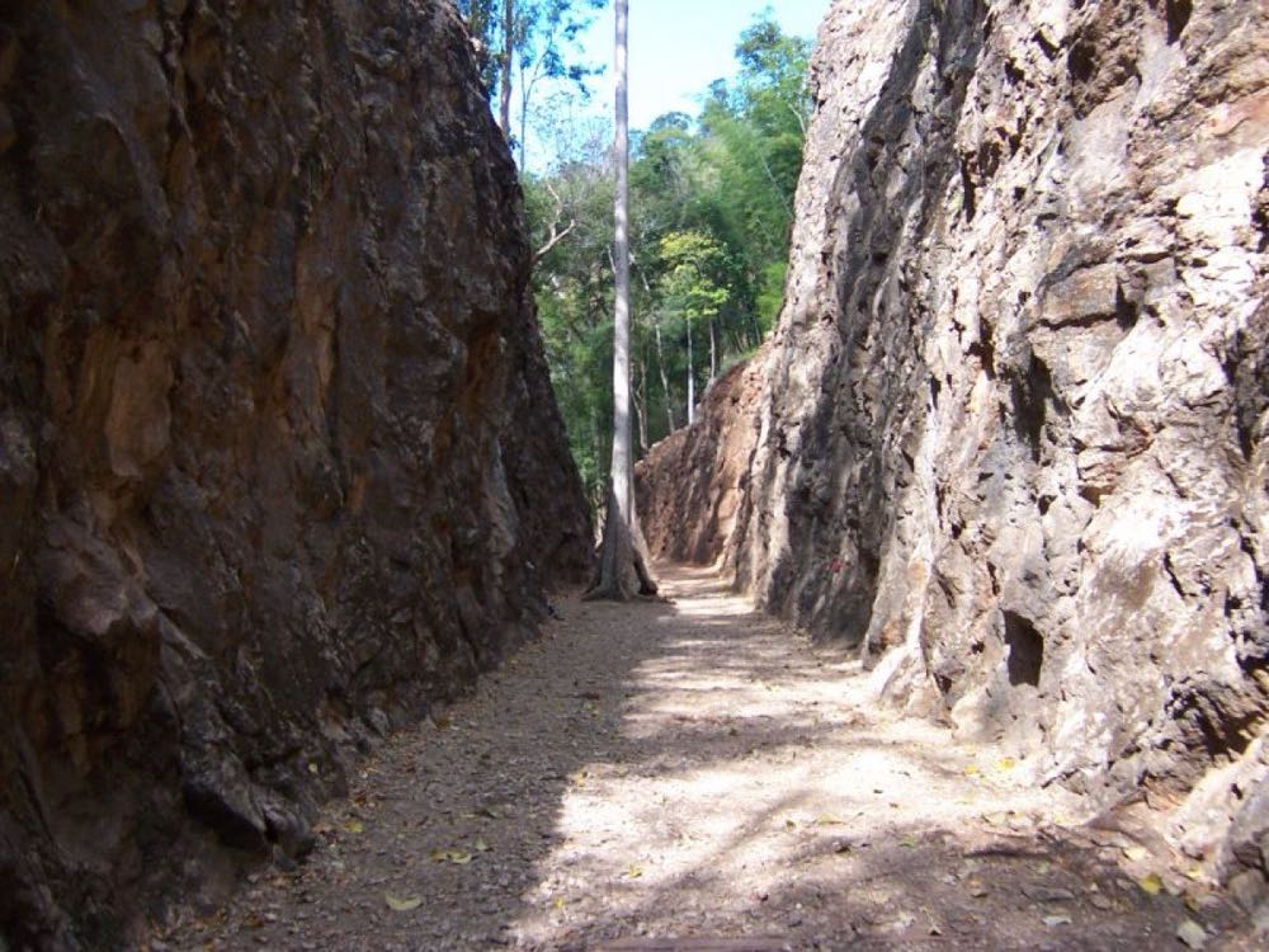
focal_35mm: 33
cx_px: 634
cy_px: 476
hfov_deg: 55.4
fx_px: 1210
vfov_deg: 42.9
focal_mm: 5.5
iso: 80
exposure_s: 1/125
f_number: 3.4
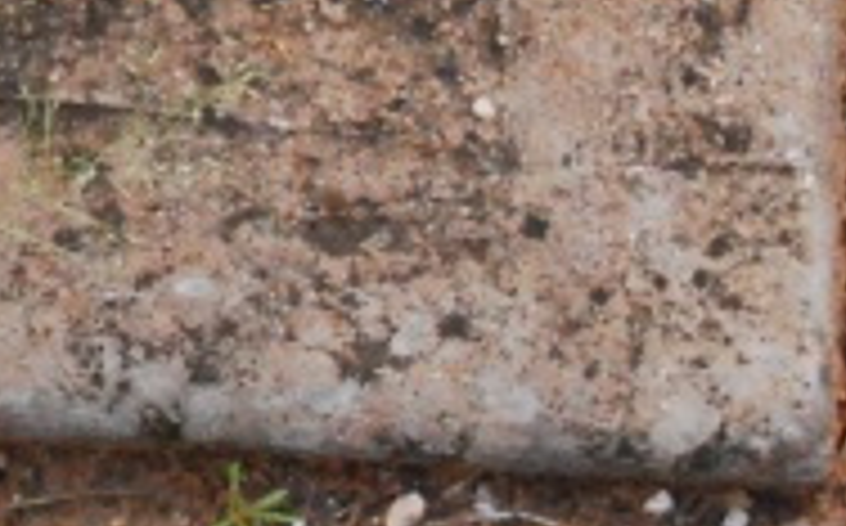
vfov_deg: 4.8
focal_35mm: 267
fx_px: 6149
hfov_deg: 7.7
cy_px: -542
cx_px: -594
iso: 1600
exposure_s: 1/1250
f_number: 5
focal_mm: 32
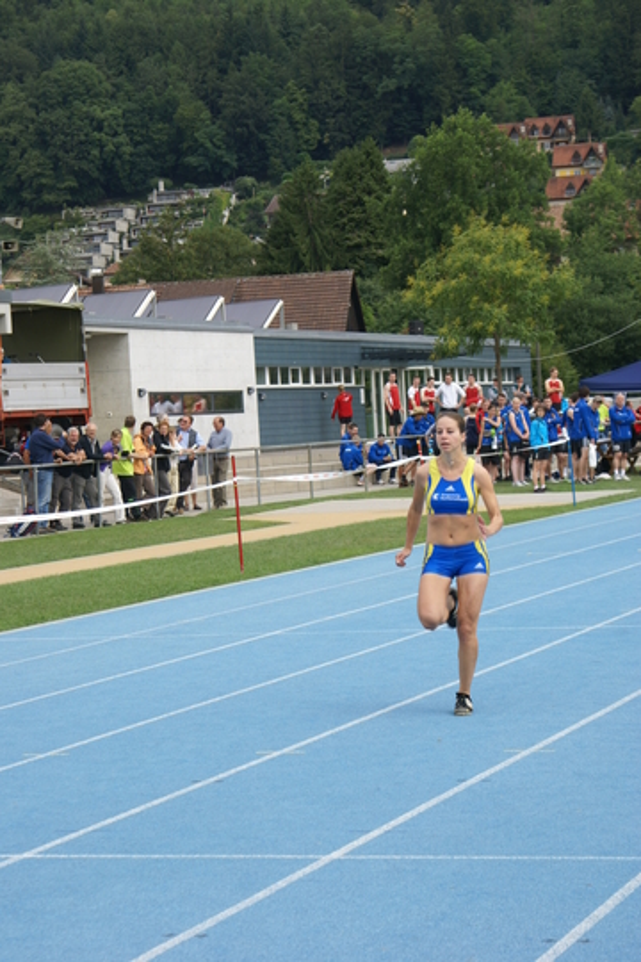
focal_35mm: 105
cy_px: 481
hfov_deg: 13.0
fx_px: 2804
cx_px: 320
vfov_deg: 19.5
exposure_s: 1/250
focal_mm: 70
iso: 100
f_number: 6.3
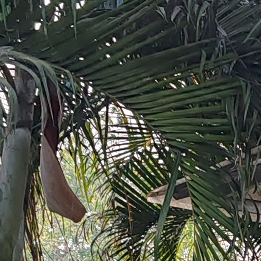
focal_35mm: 178
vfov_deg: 8.9
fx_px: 1518
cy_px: 612
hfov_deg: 8.6
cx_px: 697
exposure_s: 1/120
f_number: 1.9
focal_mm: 6.12
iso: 50
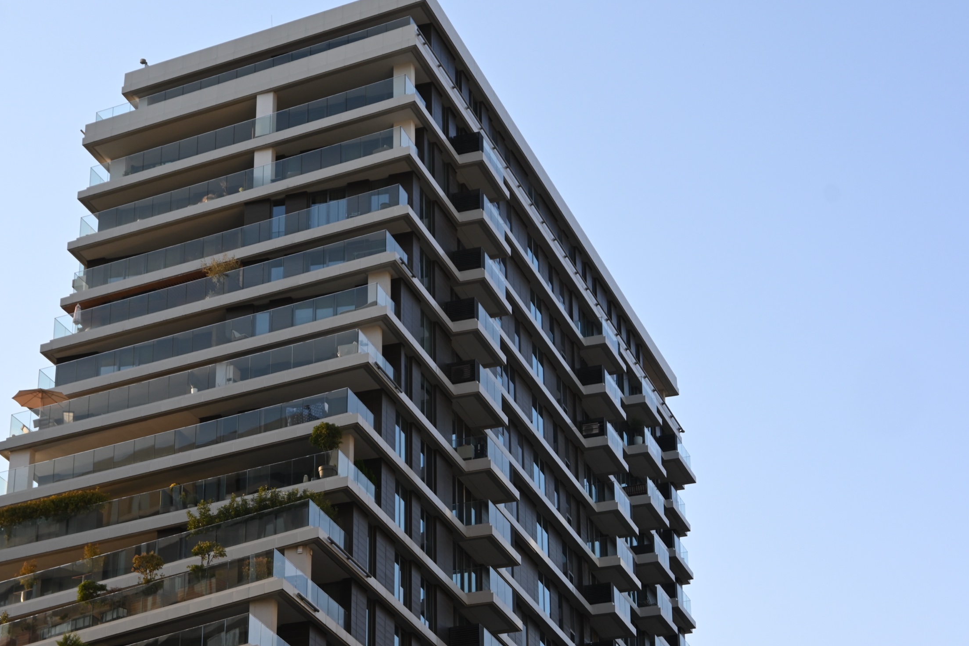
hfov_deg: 23.4
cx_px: 432
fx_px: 2341
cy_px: 286
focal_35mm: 87
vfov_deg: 15.7
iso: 160
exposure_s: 1/250
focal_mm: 50
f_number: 6.3
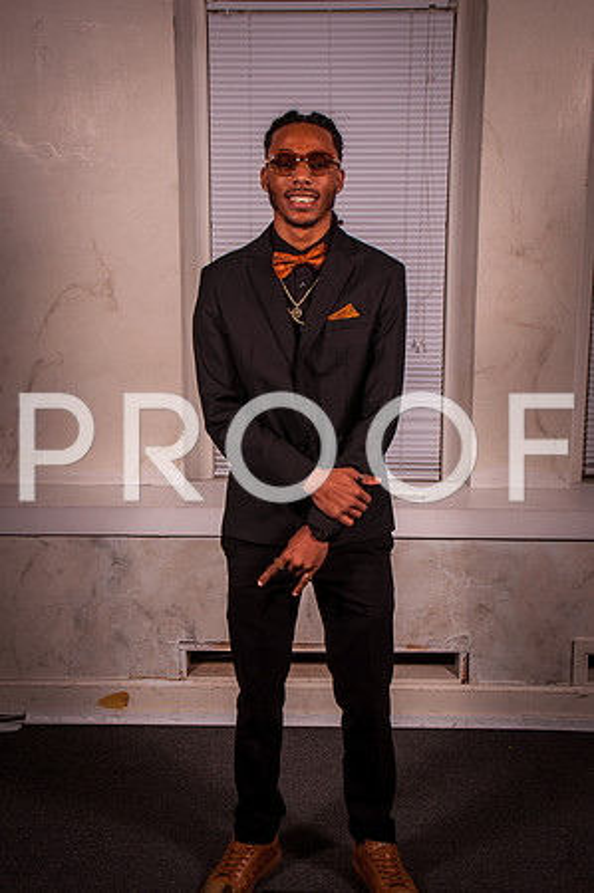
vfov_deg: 35.1
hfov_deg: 23.7
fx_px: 1414
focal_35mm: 57
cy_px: 446
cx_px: 297
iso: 200
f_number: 14
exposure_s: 1/125
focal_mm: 38
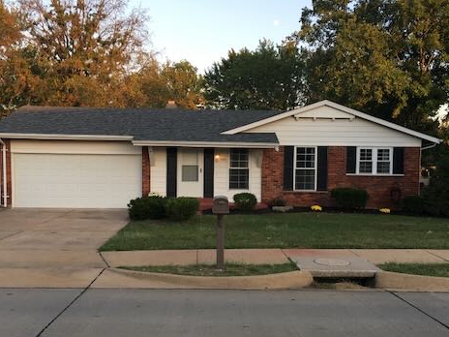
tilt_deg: -3.2
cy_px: 199
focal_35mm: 40
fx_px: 519
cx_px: 227
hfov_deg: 46.8
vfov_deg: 35.9
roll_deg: -0.8
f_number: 2.2
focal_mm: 4.15
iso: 25
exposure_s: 1/156
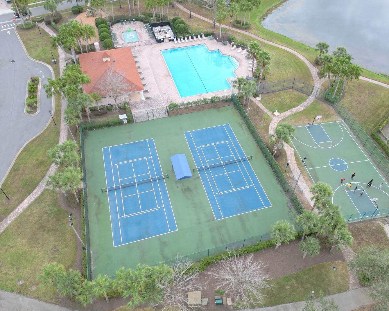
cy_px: 150
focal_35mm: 28
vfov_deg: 51.5
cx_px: 202
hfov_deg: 62.2
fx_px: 322
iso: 100
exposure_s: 1/50
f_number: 1.7
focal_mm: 6.72
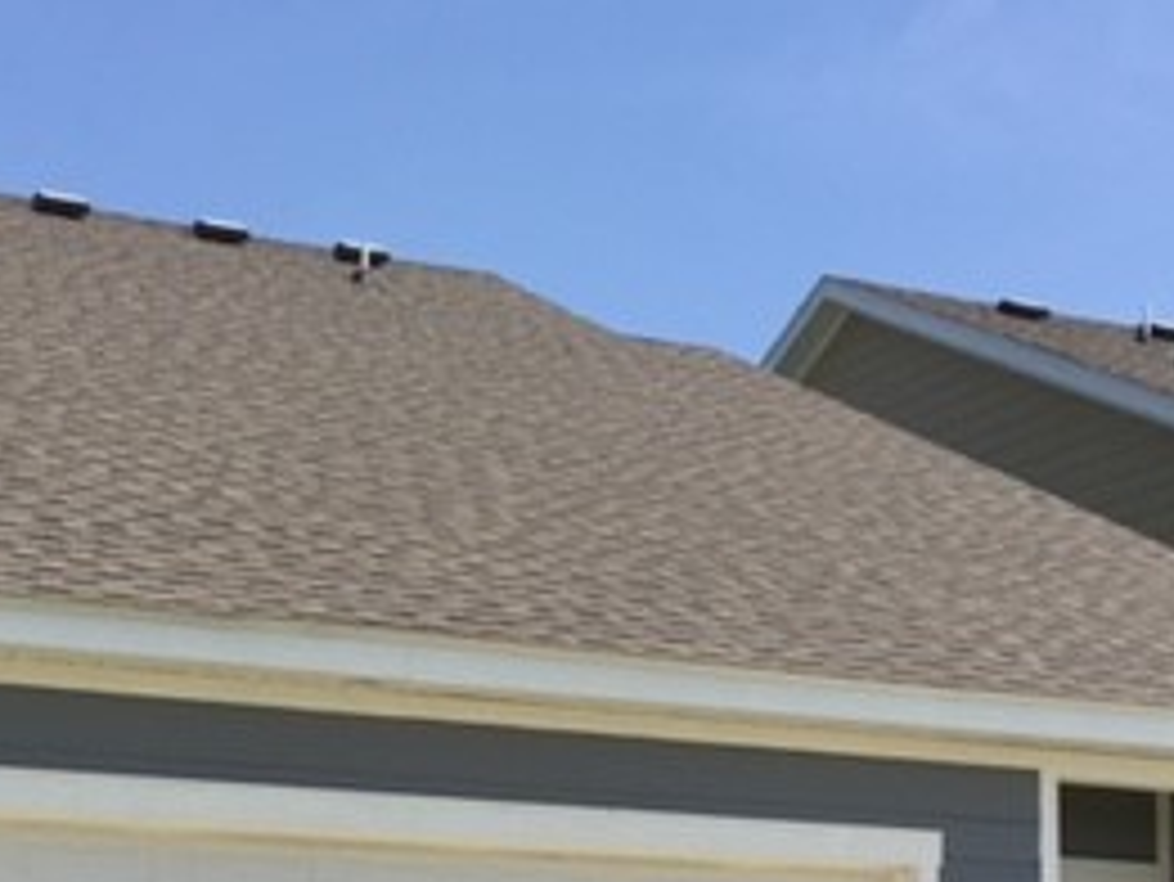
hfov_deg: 25.6
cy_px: 846
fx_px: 2579
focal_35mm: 76
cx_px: 427
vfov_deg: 19.0
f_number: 2.4
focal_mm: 3.3
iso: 25
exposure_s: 1/1631
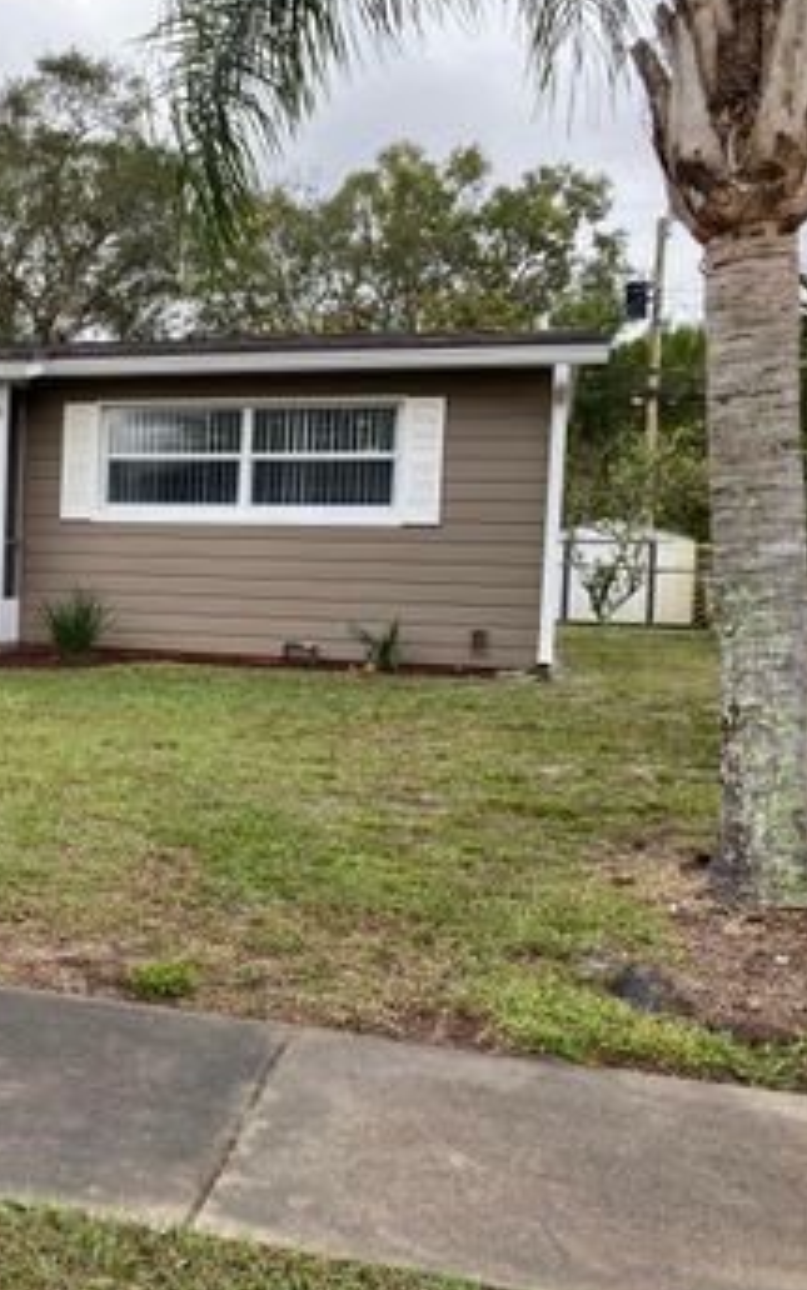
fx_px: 1408
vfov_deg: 49.3
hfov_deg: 29.6
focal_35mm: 40
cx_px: -23
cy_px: 647
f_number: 1.8
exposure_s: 1/477
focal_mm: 4.25
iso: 32
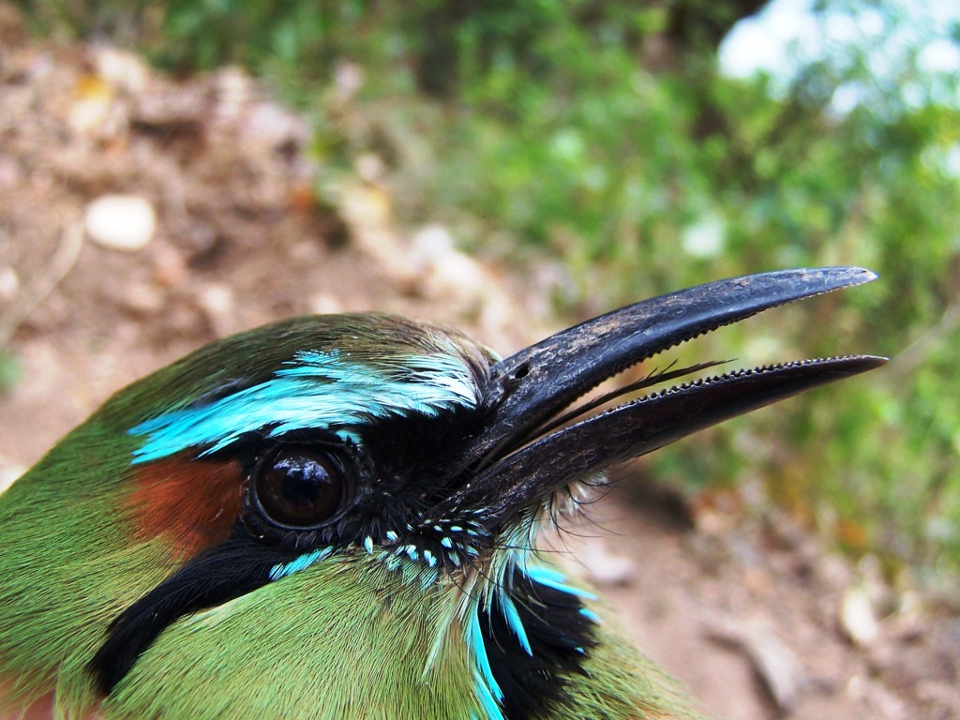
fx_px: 1054
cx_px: 480
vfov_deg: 37.7
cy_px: 360
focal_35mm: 38
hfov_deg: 49.0
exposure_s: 1/125
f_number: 2.8
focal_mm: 6.3
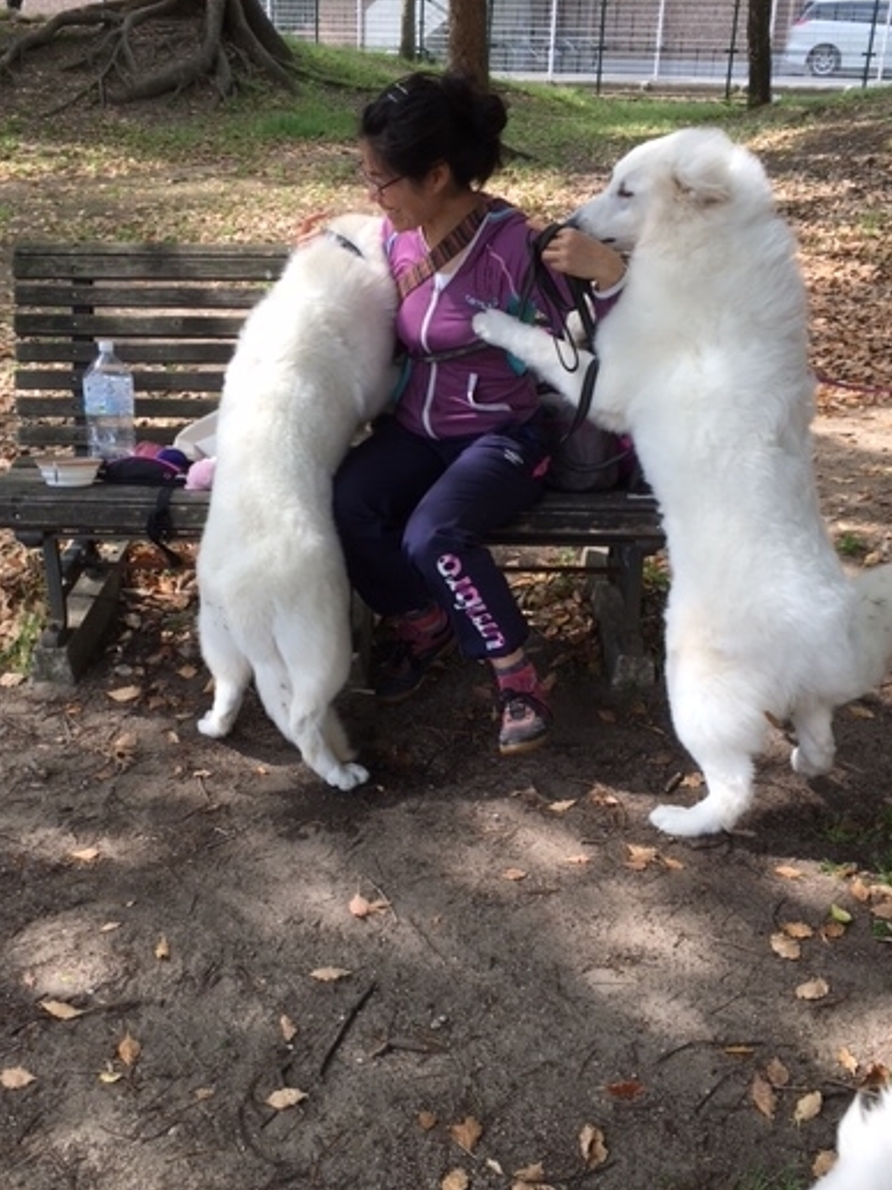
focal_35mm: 36
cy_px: 632
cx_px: 413
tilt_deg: -25.1
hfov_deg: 39.6
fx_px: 1237
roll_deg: -0.9
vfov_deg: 51.3
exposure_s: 1/313
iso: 25
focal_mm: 4.15
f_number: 2.2
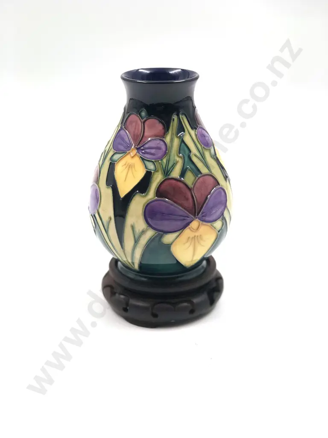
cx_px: 164
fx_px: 720
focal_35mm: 57
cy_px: 219
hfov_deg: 25.7
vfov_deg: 33.8
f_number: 2.8
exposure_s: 1/100
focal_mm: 6.6
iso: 25
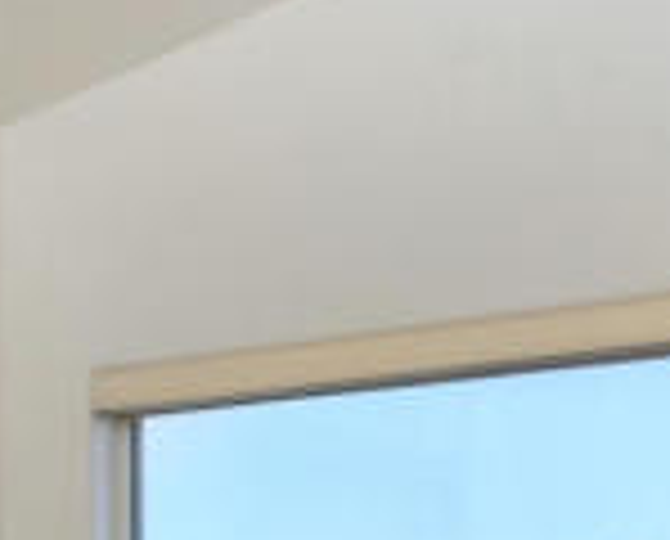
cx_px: -110
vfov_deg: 13.5
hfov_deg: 16.9
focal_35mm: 109
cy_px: 774
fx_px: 2167
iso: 400
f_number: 6.3
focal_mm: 10
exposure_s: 1/100
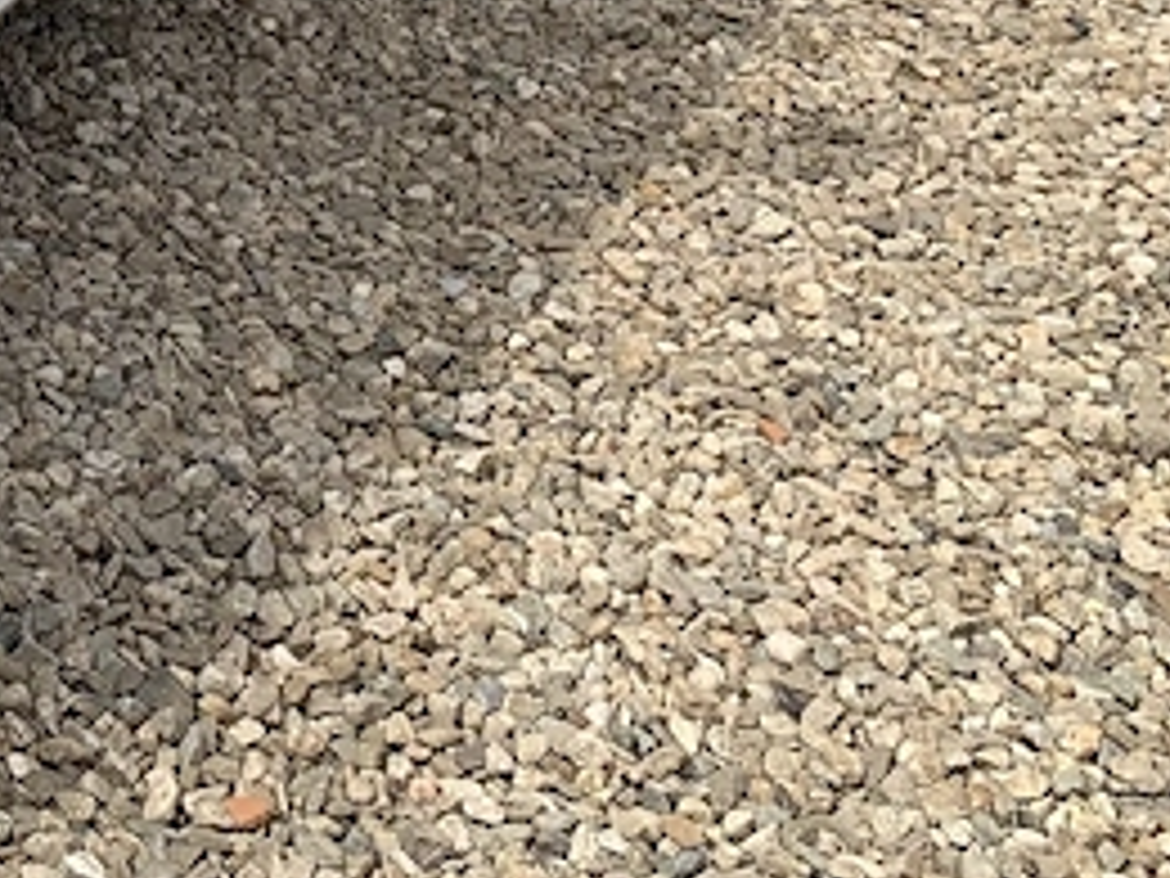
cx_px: -662
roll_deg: -4.9
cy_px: -648
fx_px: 3380
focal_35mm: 100
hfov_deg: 17.4
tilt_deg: -11.4
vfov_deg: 13.4
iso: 25
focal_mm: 4.25
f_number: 1.8
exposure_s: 1/3788
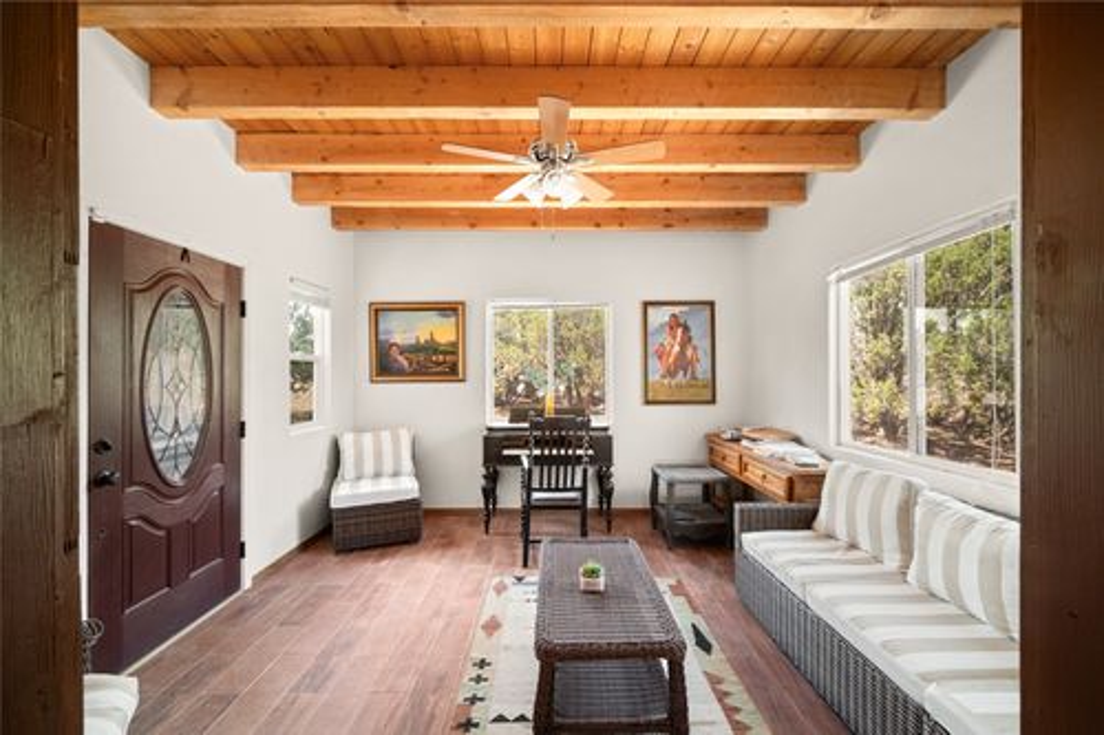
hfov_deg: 104.3
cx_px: 552
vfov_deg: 81.2
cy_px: 368
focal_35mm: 14
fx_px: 429
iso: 100
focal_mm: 14
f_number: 11
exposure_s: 1.3
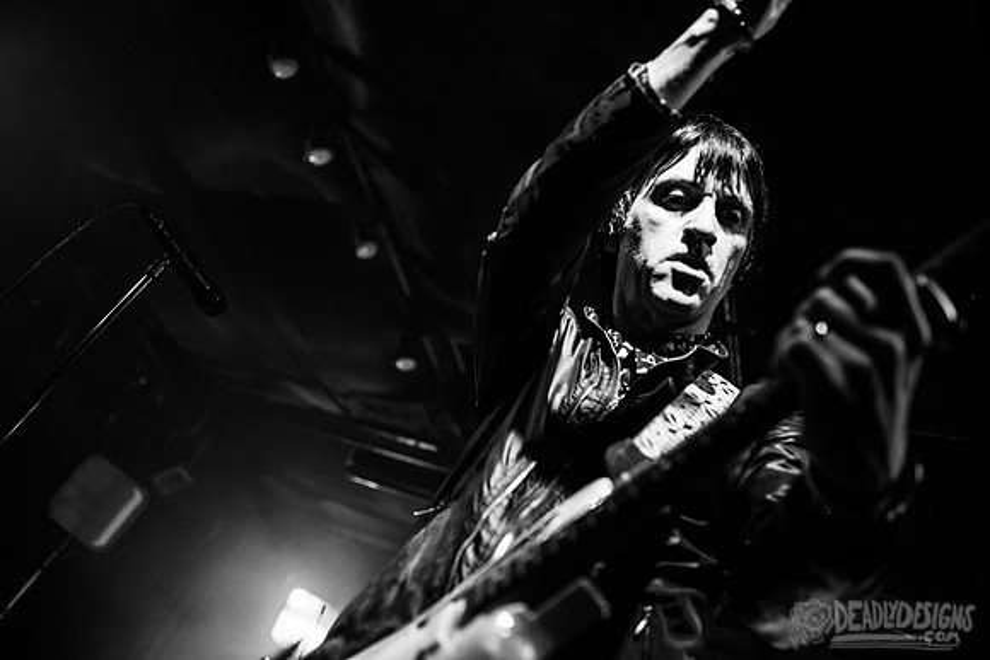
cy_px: 330
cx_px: 495
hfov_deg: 54.4
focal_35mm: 35
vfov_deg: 37.9
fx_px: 963
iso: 2000
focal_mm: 35
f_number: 2.8
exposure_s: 1/500
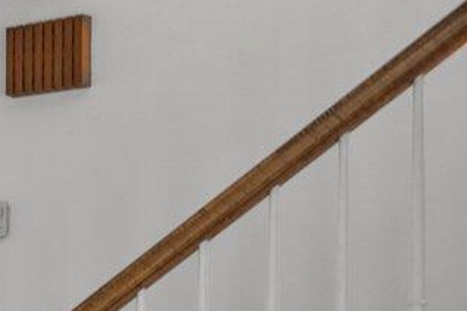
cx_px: -869
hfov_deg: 11.8
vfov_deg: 12.1
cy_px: 384
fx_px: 1426
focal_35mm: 110
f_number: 4
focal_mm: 17
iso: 400
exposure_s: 1/4
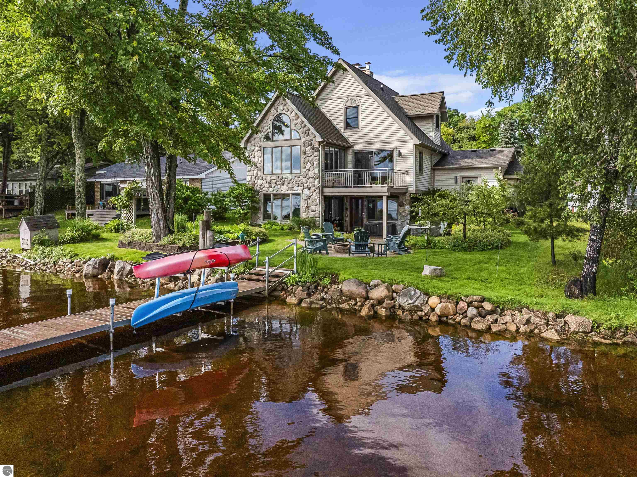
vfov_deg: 56.8
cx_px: 318
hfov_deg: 71.6
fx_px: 441
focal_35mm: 24
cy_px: 238
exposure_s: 1/160
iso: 1600
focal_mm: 12.29
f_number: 7.1
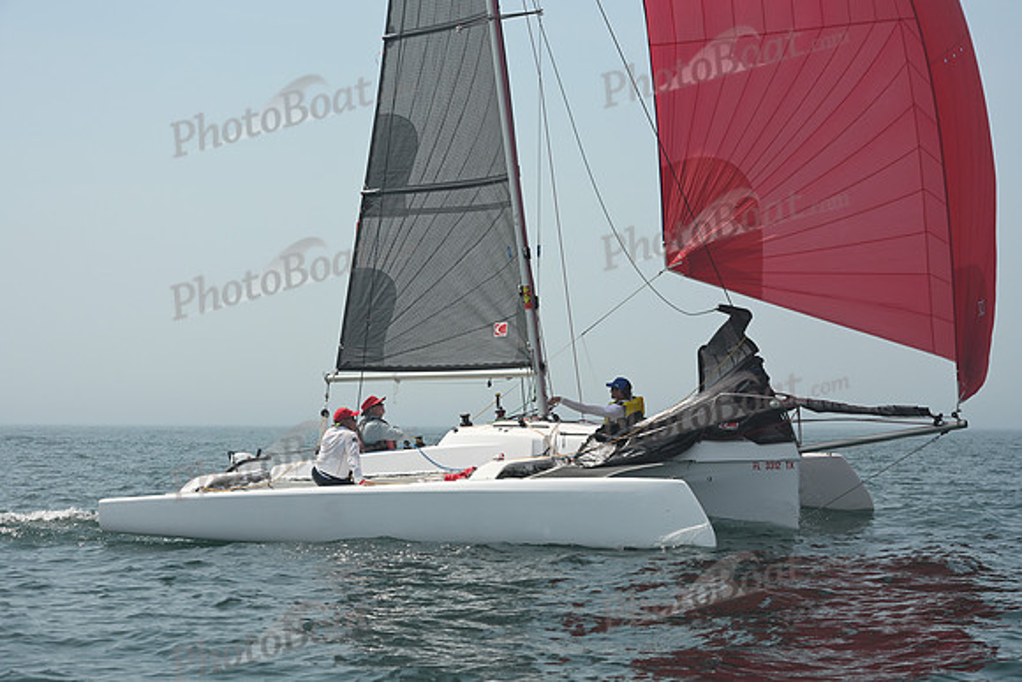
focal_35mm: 92
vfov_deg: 14.9
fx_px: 2612
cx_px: 511
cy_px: 341
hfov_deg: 22.1
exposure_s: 1/1250
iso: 320
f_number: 9
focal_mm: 92
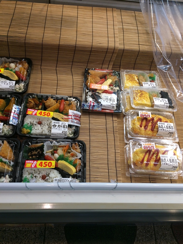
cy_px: 122
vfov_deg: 61.7
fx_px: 204
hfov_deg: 48.2
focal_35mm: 29
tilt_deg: -62.4
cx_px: 92
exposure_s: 1/120
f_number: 2.2
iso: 50
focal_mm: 4.15
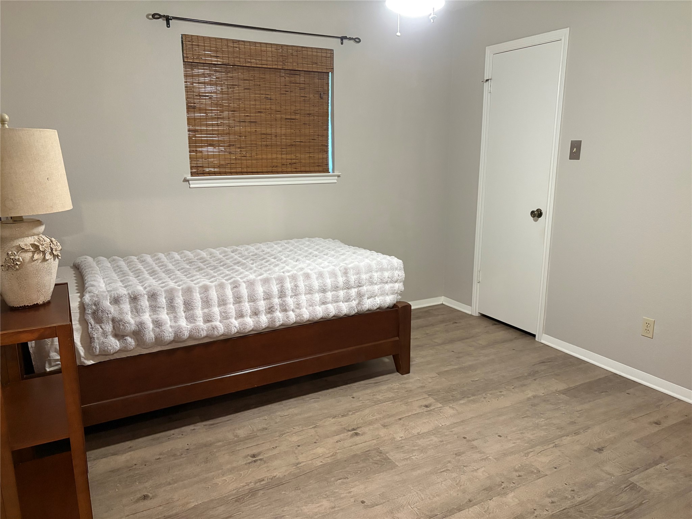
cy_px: 260
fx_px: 520
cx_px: 346
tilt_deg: -13.0
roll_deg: +0.8
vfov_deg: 53.1
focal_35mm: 26
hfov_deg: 67.3
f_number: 1.6
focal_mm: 5.96
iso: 500
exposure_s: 1/40
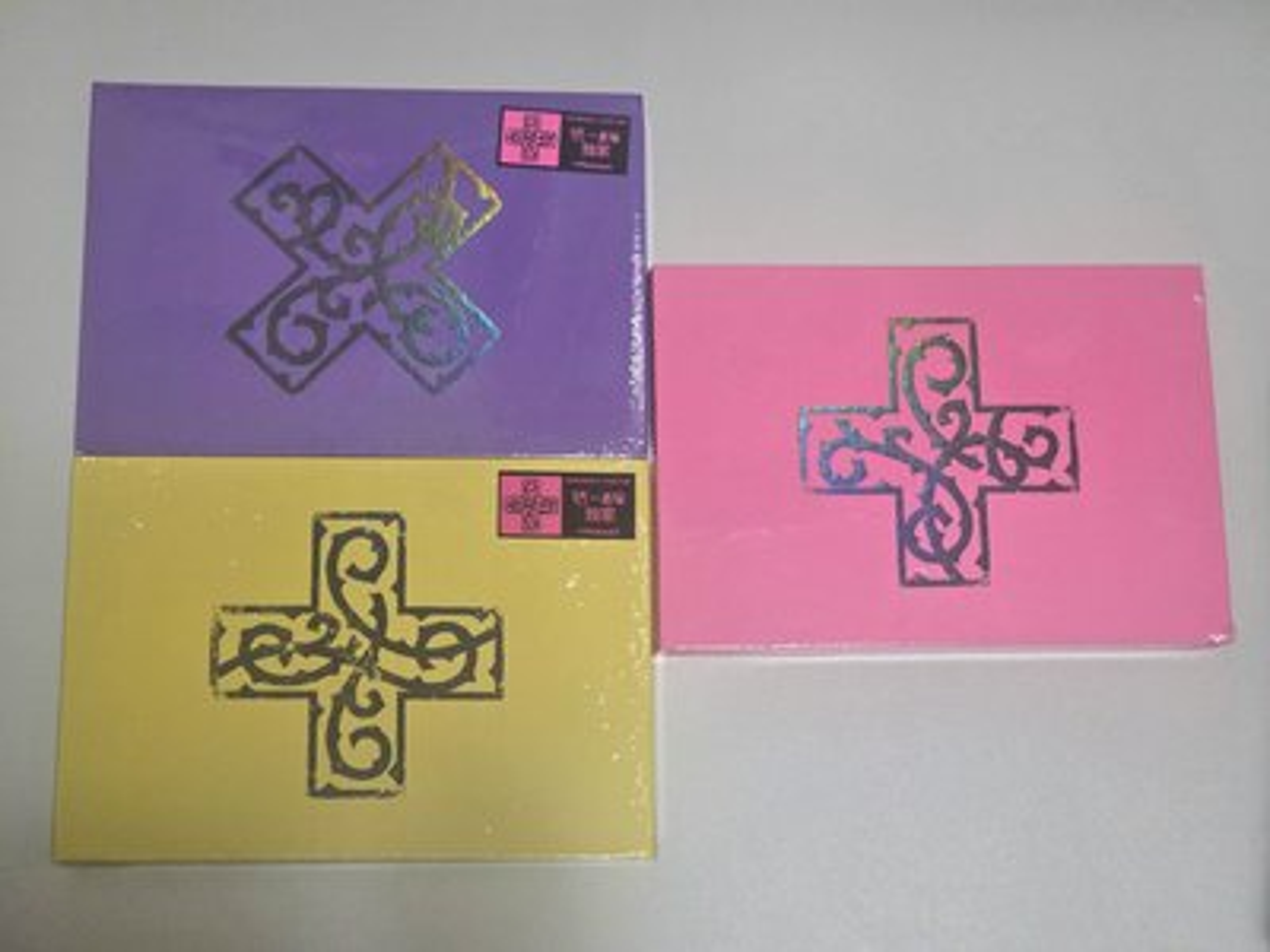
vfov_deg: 21.3
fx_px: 2531
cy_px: 476
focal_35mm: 69
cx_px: 635
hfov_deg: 28.2
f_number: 2.4
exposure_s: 1/30
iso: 320
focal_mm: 7
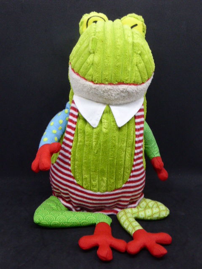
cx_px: 101
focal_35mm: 40
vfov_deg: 46.8
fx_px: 311
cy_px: 134
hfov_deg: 36.0
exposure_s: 1/60
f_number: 3.9
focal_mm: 6.9
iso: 400
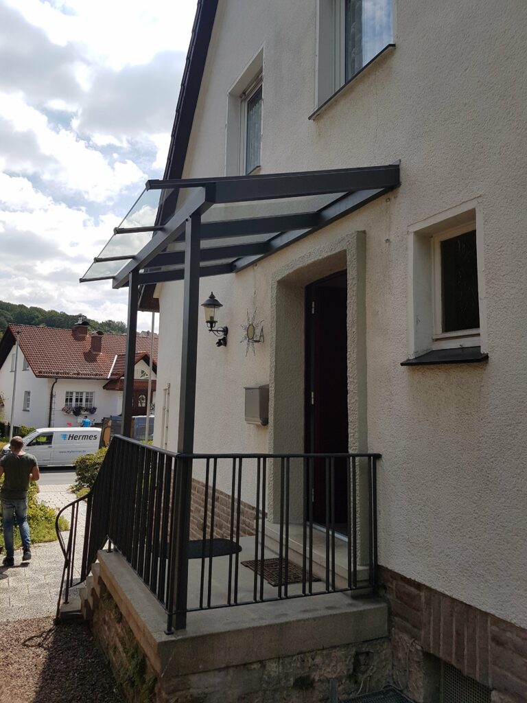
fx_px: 528
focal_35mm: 26
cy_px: 352
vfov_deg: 67.3
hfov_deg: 53.1
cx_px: 264
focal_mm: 4.2
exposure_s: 1/2704
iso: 40
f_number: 1.7
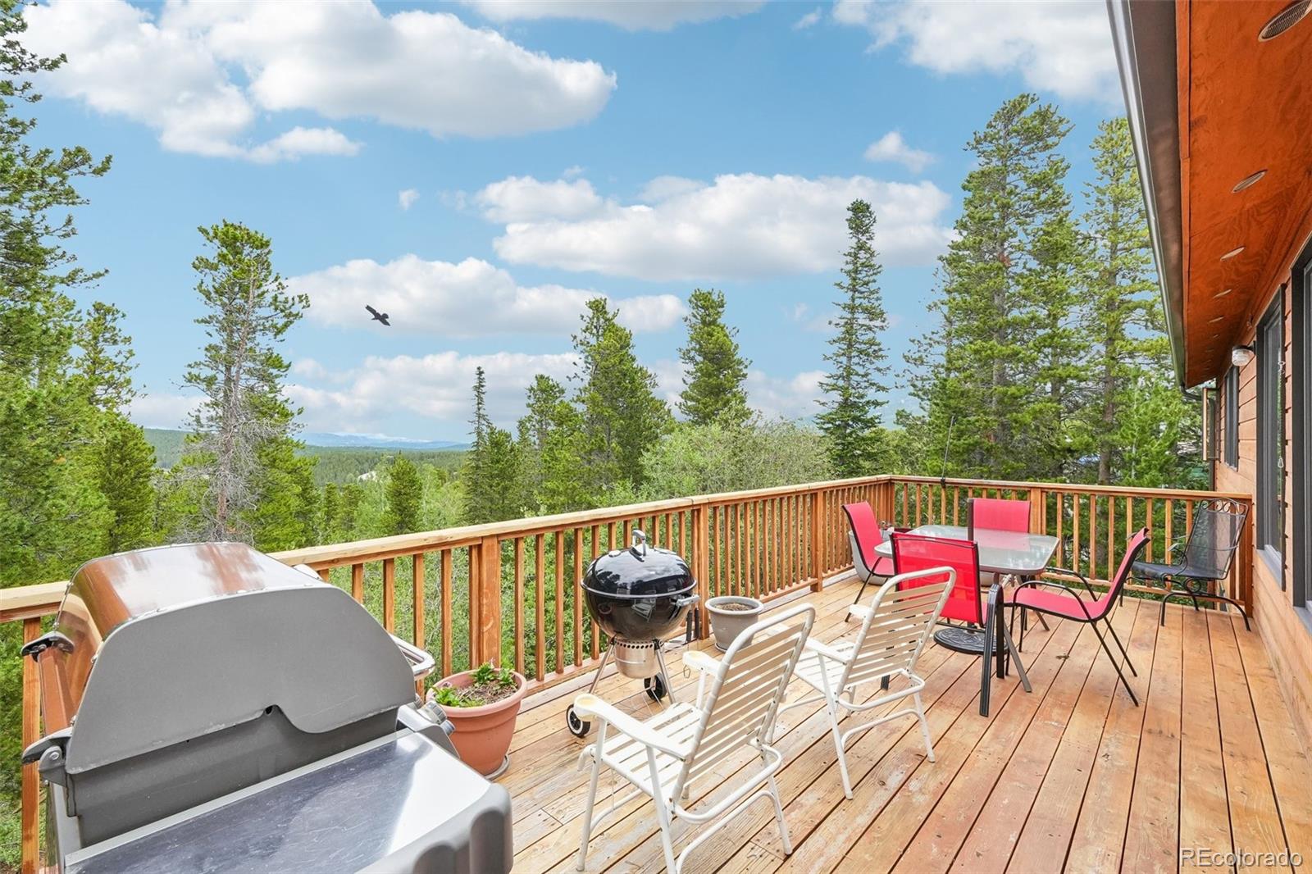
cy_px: 437
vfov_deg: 77.3
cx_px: 656
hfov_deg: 100.4
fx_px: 547
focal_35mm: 15
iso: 800
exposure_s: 1/400
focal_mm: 10
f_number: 8
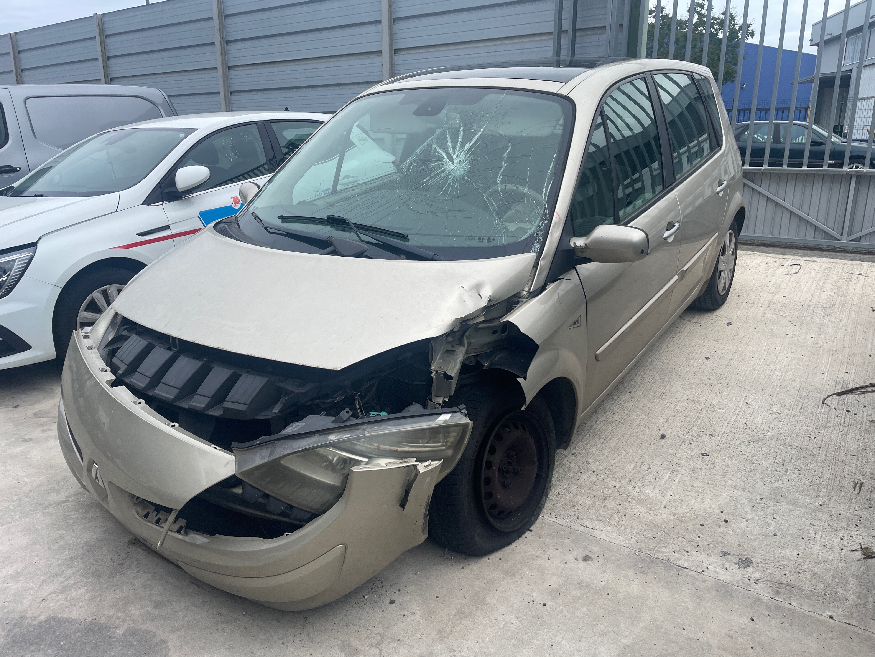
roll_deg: -0.6
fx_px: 657
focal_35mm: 26
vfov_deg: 53.1
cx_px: 438
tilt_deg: -15.5
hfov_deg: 67.3
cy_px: 328
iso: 32
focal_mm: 4.2
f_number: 1.6
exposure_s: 1/1575
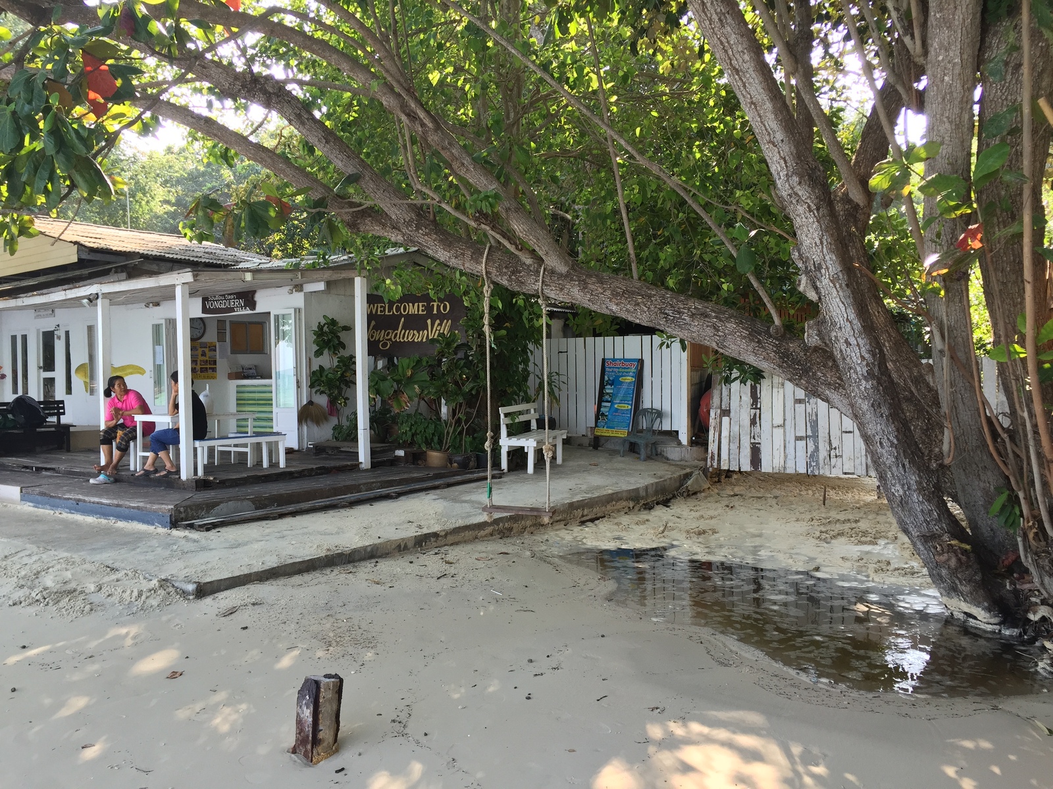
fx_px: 882
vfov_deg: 48.2
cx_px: 526
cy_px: 394
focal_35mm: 29
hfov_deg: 61.7
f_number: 2.2
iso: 40
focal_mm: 4.15
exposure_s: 1/120
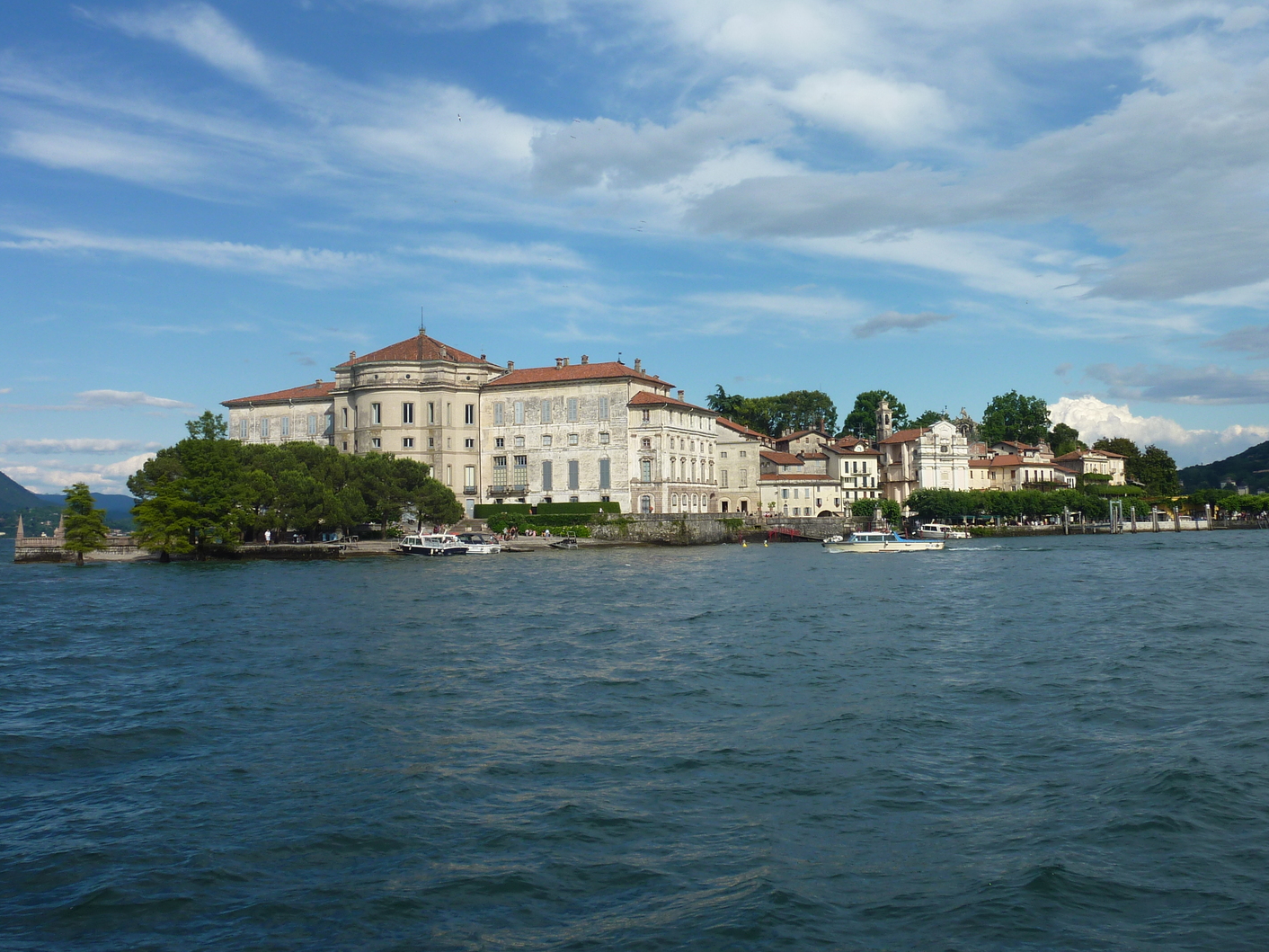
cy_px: 440
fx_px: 1246
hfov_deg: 53.9
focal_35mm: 34
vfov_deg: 41.8
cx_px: 668
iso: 80
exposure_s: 1/640
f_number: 5
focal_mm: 5
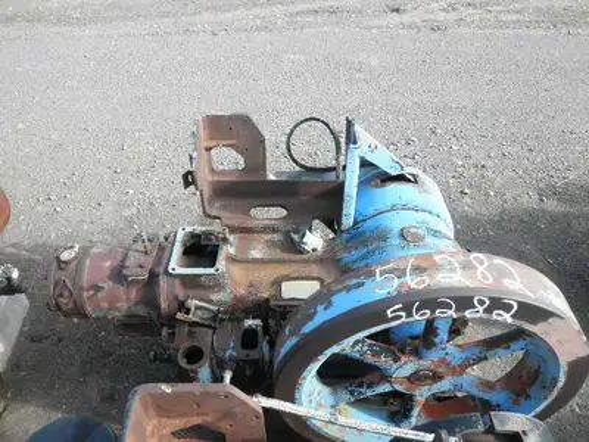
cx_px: 294
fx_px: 476
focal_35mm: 28
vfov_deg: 49.7
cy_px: 221
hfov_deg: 63.4
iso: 64
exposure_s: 1/160
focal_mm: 5
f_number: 3
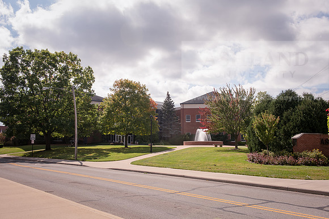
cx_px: 164
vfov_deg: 38.9
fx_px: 311
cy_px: 110
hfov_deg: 55.8
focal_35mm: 34
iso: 250
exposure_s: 1/320
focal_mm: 34
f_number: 6.3
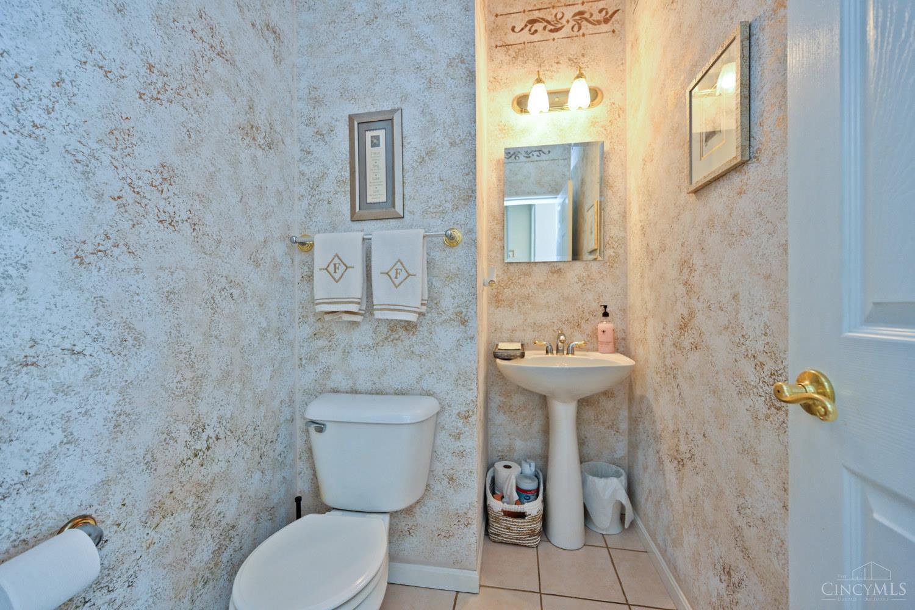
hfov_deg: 104.3
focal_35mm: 14
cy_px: 305
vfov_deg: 81.2
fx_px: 356
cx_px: 458
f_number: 4
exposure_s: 1/60
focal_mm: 14
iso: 280
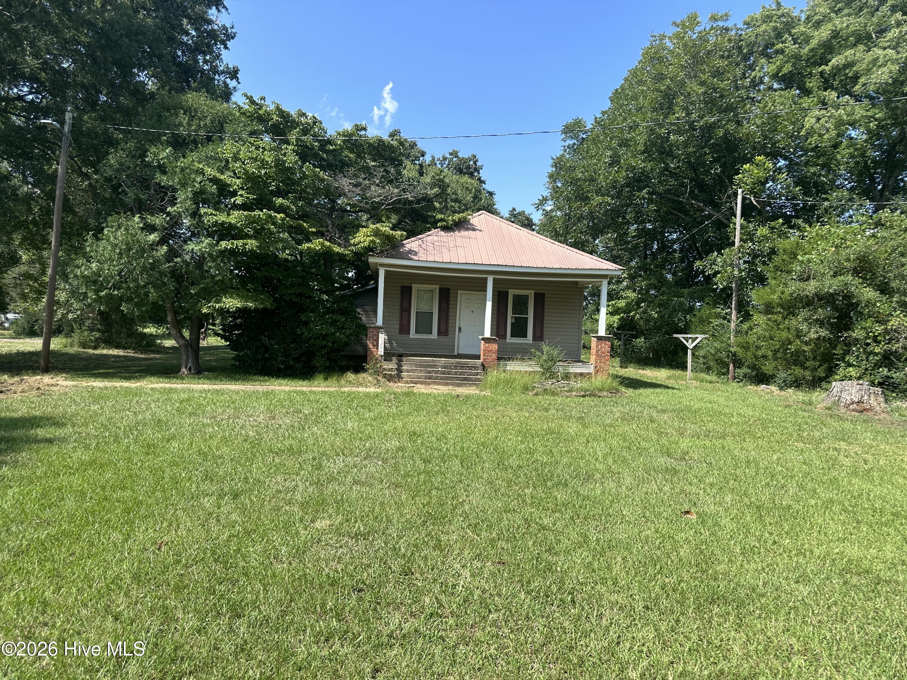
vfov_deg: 56.8
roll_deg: -2.6
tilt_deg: +1.2
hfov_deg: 71.6
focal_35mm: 24
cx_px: 454
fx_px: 629
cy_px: 340
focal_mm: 6.86
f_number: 1.78
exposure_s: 1/2299
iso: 80
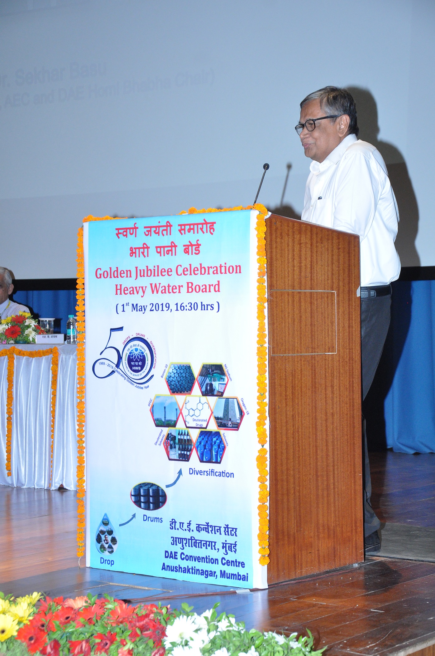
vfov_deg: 26.0
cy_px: 328
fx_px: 1417
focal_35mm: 78
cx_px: 218
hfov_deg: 17.4
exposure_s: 1/125
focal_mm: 52
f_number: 5.6
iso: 1600
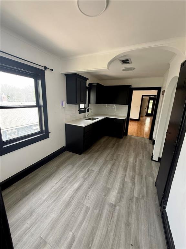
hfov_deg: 85.7
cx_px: 93
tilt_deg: -12.0
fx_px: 100
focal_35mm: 14
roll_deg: -2.6
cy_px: 124
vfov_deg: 102.1
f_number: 2.2
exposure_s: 1/99
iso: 200
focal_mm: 2.22
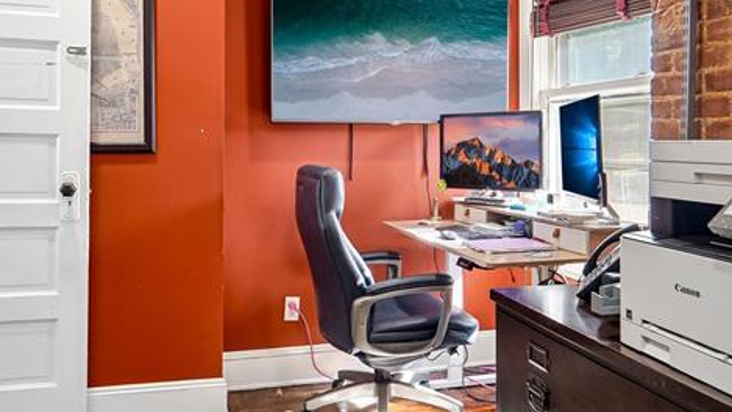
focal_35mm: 32
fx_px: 621
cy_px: 125
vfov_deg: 36.2
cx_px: 348
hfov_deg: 61.0
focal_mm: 14
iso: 400
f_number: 8
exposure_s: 1/10
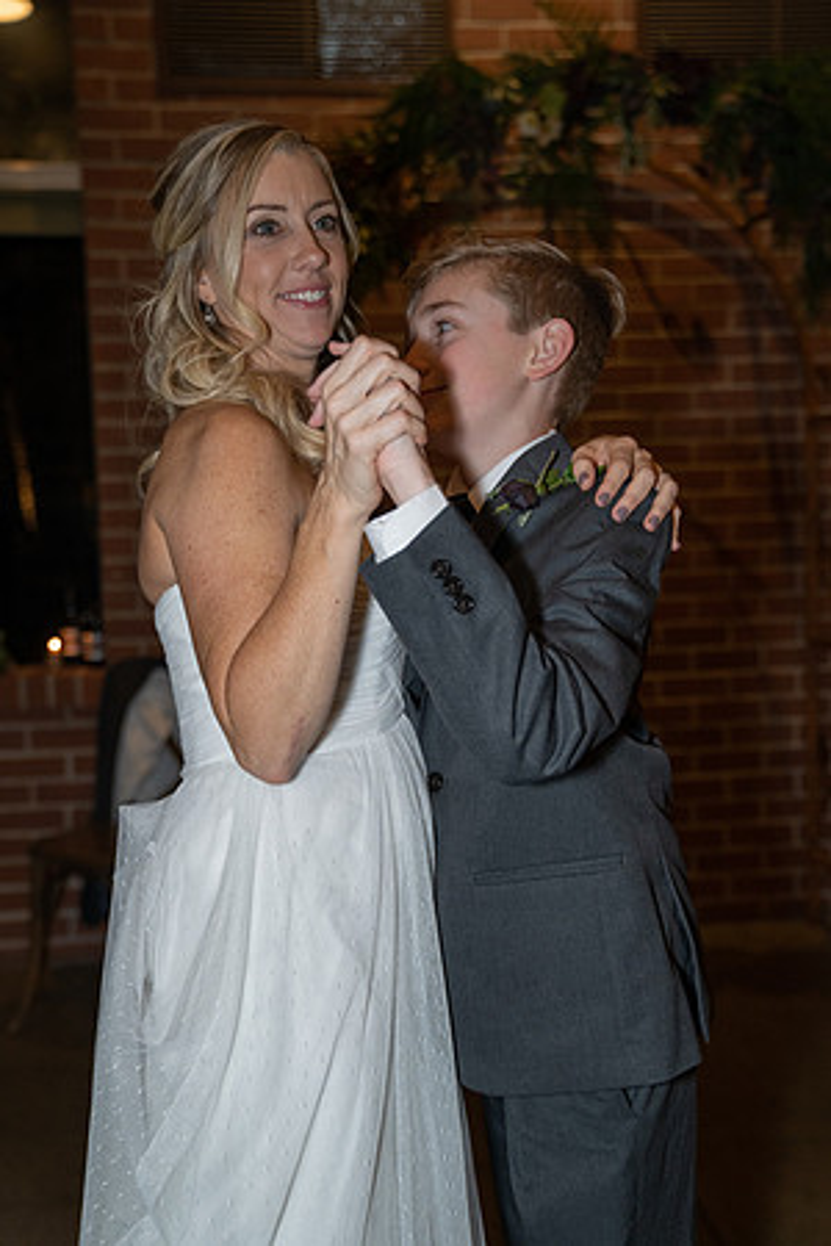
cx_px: 416
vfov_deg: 49.6
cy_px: 623
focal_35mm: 39
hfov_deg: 34.2
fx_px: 1350
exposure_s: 1/125
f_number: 2.8
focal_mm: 39
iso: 2000
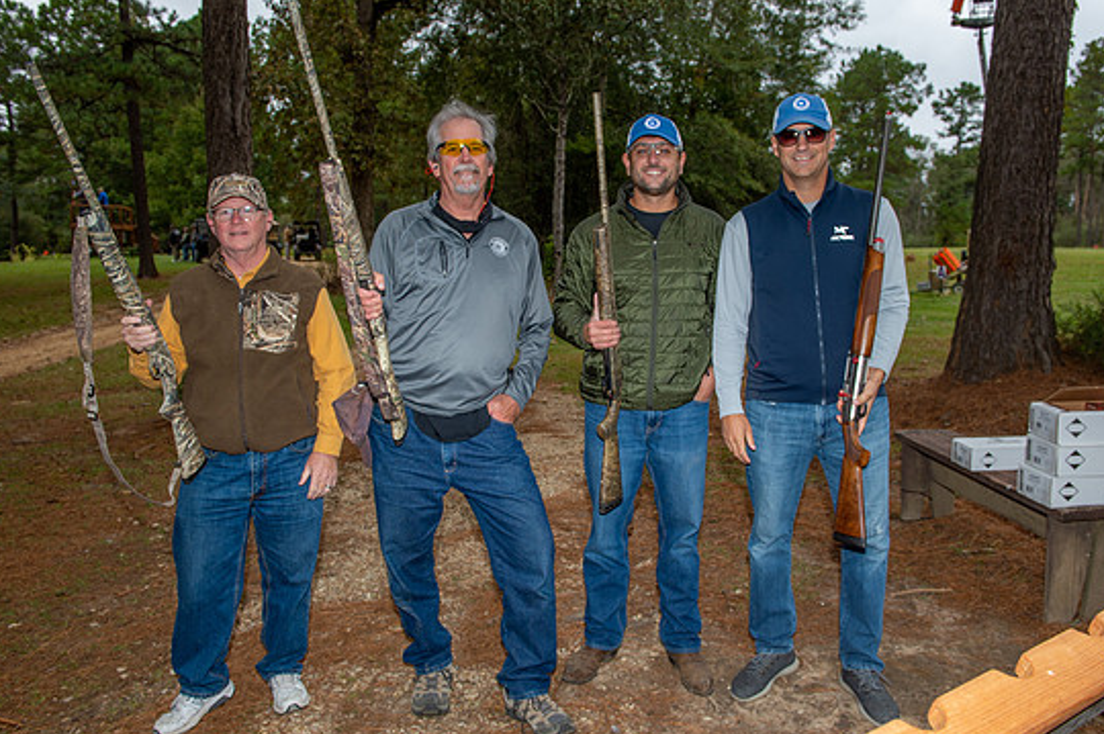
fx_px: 889
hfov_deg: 63.7
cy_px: 372
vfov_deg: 44.9
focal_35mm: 29
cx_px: 579
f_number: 7.1
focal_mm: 27
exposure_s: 1/160
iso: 320
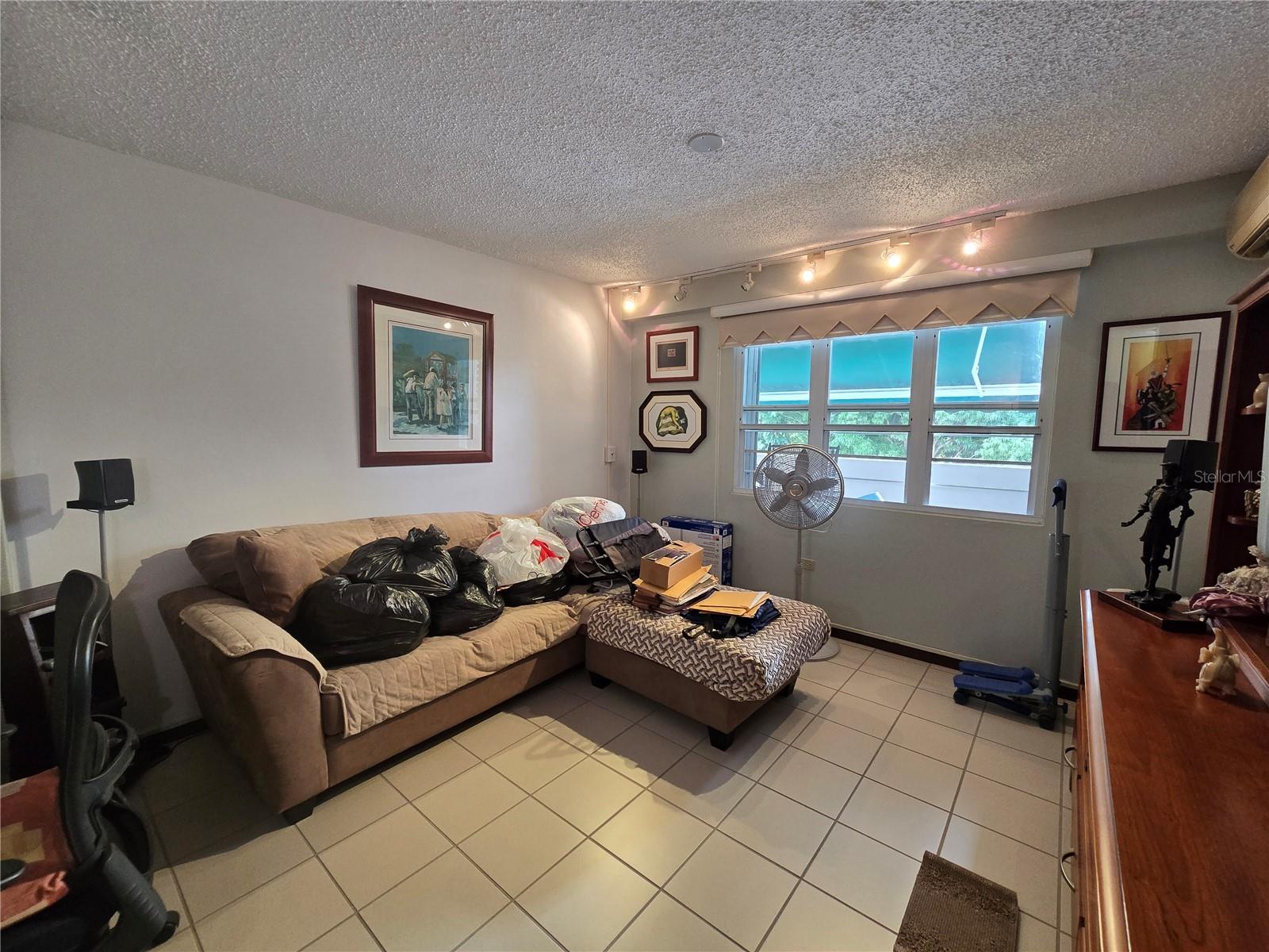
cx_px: 634
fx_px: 477
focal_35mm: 13
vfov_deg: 89.9
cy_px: 476
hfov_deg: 106.2
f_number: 2.2
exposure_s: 1/60
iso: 200
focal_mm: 2.2
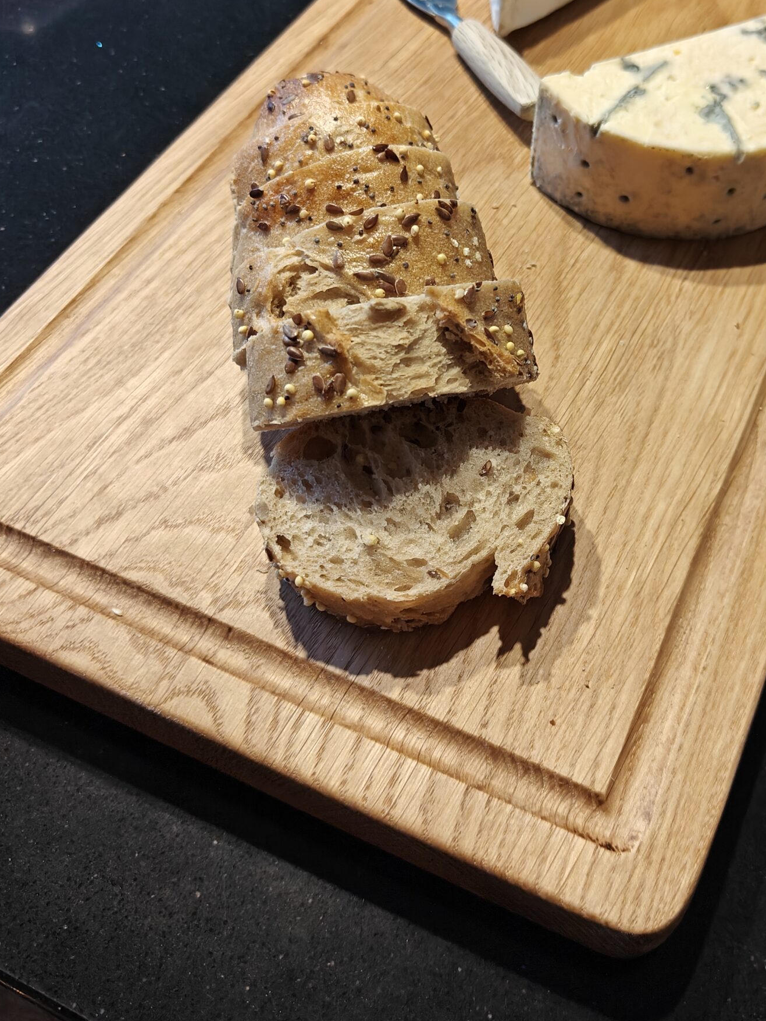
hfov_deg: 40.1
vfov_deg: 52.4
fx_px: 1032
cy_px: 422
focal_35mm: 35
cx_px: 522
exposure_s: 1/50
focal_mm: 5.59
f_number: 1.8
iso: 160
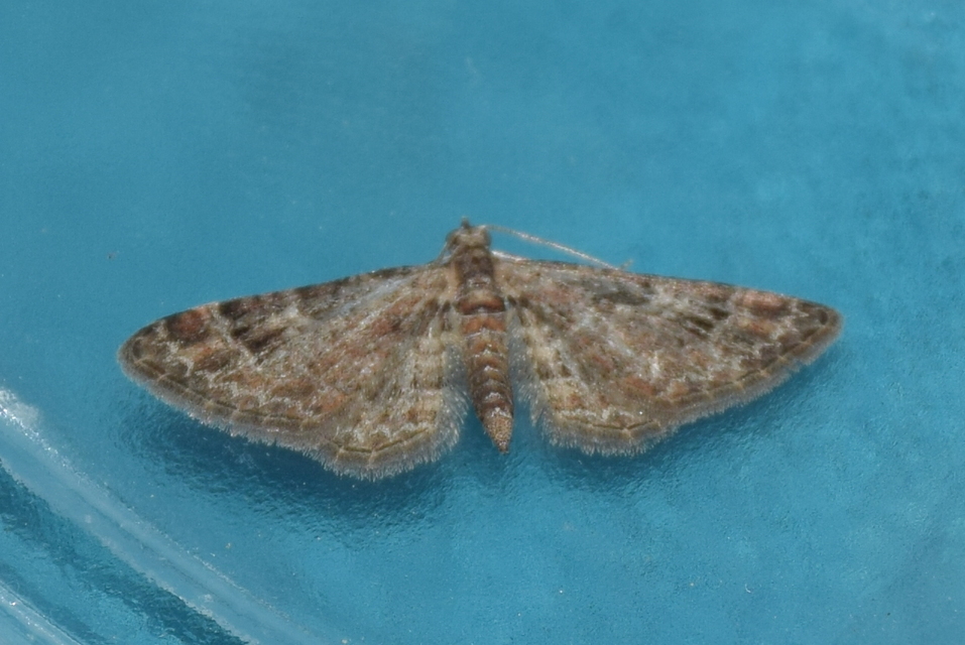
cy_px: 322
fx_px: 5634
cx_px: 482
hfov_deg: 9.8
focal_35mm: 210
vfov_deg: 6.6
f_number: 10
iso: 100
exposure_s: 1/160
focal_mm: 140
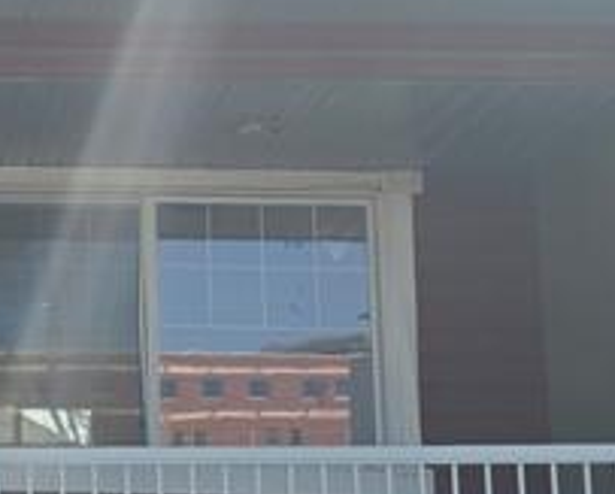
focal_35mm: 113
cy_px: 158
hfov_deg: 16.0
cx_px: -224
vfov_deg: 13.6
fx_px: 2060
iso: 80
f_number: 1.7
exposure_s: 1/5296
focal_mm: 6.3
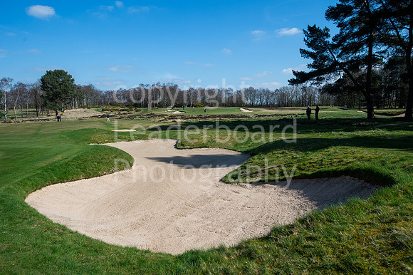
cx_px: 206
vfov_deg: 53.1
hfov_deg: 73.8
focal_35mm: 24
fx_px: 275
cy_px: 138
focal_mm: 24
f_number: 6.3
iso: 250
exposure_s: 1/1000
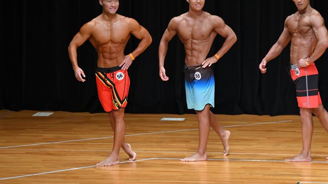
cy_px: 78
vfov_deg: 4.3
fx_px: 2470
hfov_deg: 7.6
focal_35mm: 284
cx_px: 164
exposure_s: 1/400
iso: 4000
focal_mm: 180
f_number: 5.6
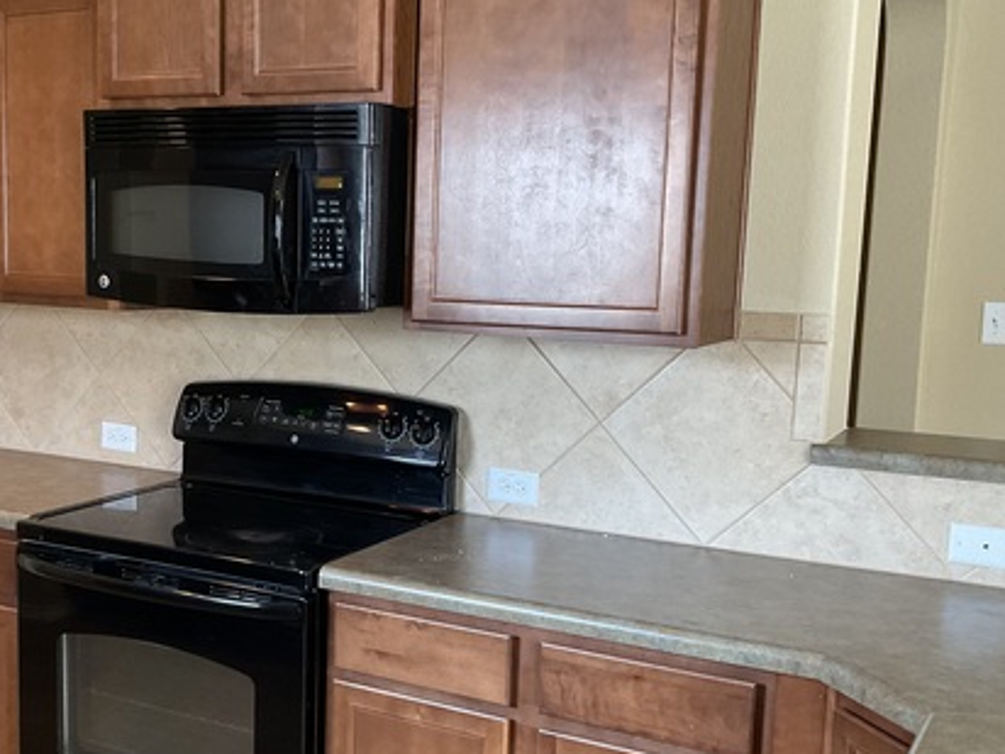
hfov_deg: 41.6
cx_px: 349
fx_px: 1306
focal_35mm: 45
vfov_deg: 32.1
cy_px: 425
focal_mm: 3
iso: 125
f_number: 1.8
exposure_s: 1/60
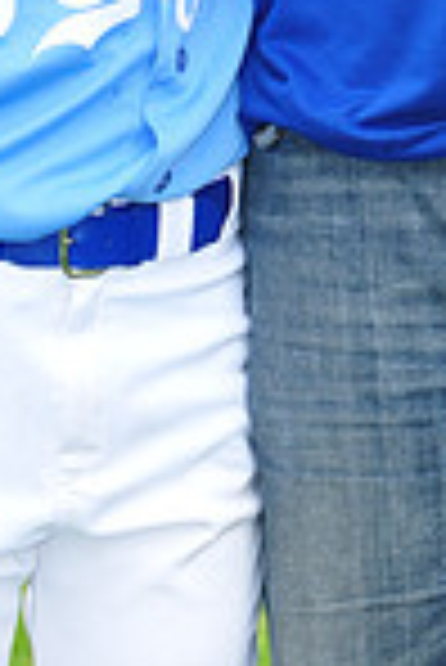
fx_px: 9788
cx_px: 261
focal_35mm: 528
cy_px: -594
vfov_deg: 3.9
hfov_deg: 2.6
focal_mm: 135
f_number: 7.1
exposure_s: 1/200
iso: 400
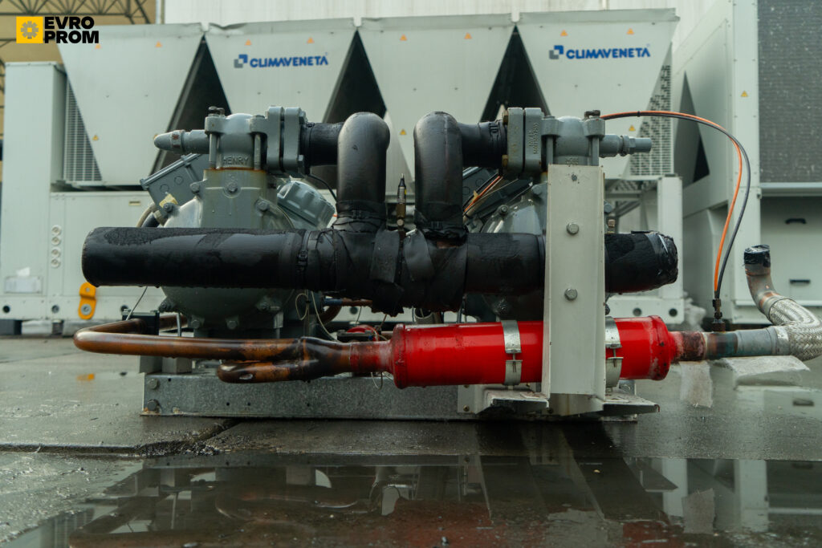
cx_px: 411
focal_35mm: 31
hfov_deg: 60.3
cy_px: 274
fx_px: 708
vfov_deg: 42.3
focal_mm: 31
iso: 500
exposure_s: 1/200
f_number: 4
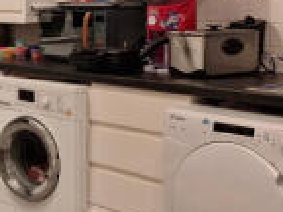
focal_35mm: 93
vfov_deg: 15.9
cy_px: 70
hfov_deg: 17.2
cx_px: -231
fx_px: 760
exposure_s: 1/50
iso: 200
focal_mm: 5.54
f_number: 1.8
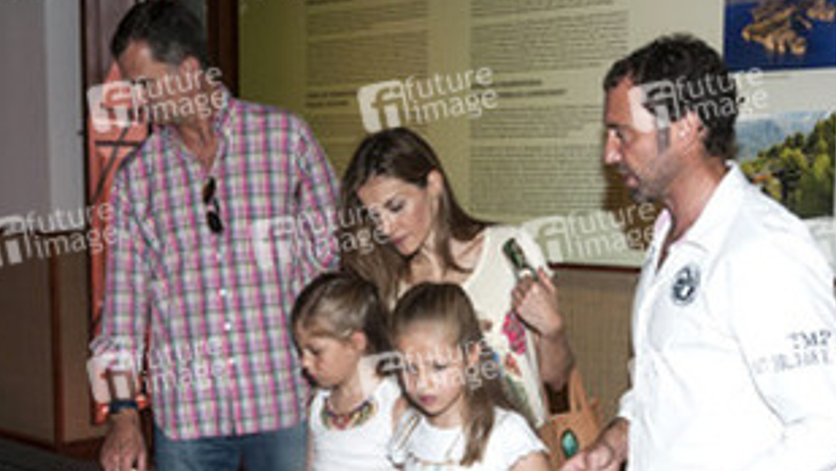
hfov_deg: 37.8
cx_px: 354
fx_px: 1220
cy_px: 303
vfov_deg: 21.8
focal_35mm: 55
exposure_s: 1/80
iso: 400
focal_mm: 24
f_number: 5.6
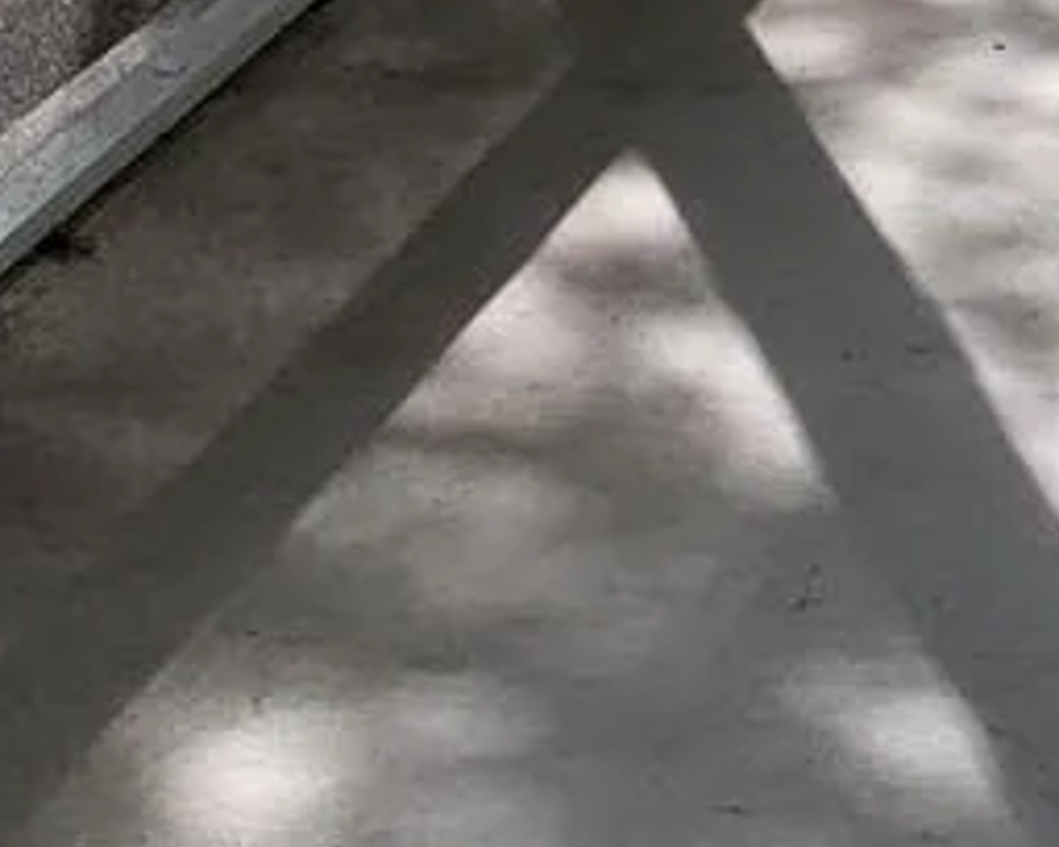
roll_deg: -0.9
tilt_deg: -13.5
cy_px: -531
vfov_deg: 9.4
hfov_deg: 11.8
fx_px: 4983
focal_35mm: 159
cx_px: 1404
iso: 25
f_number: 1.8
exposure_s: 1/154
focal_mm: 4.25
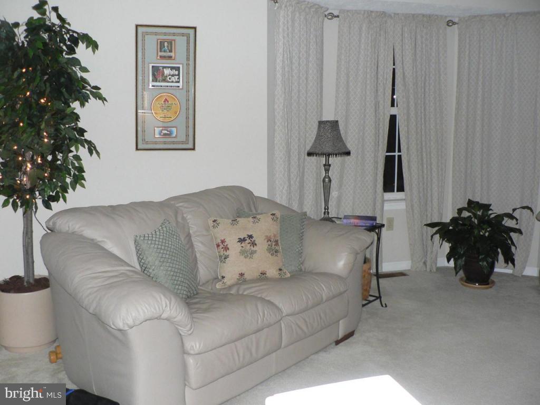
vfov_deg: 39.7
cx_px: 270
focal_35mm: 36
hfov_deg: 51.4
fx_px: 562
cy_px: 202
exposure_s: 1/60
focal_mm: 6
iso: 300
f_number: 2.8
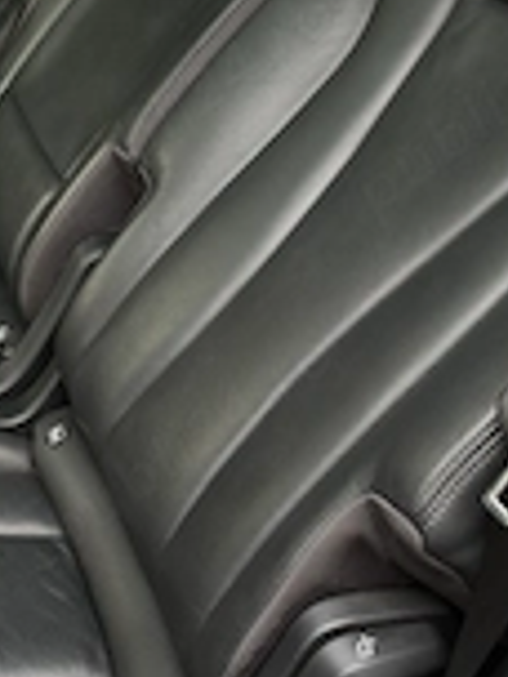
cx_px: 31
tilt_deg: -26.7
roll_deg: -3.4
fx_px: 1233
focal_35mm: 63
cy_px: 178
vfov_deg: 30.3
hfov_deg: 22.6
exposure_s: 1/121
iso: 250
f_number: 1.8
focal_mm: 6.93
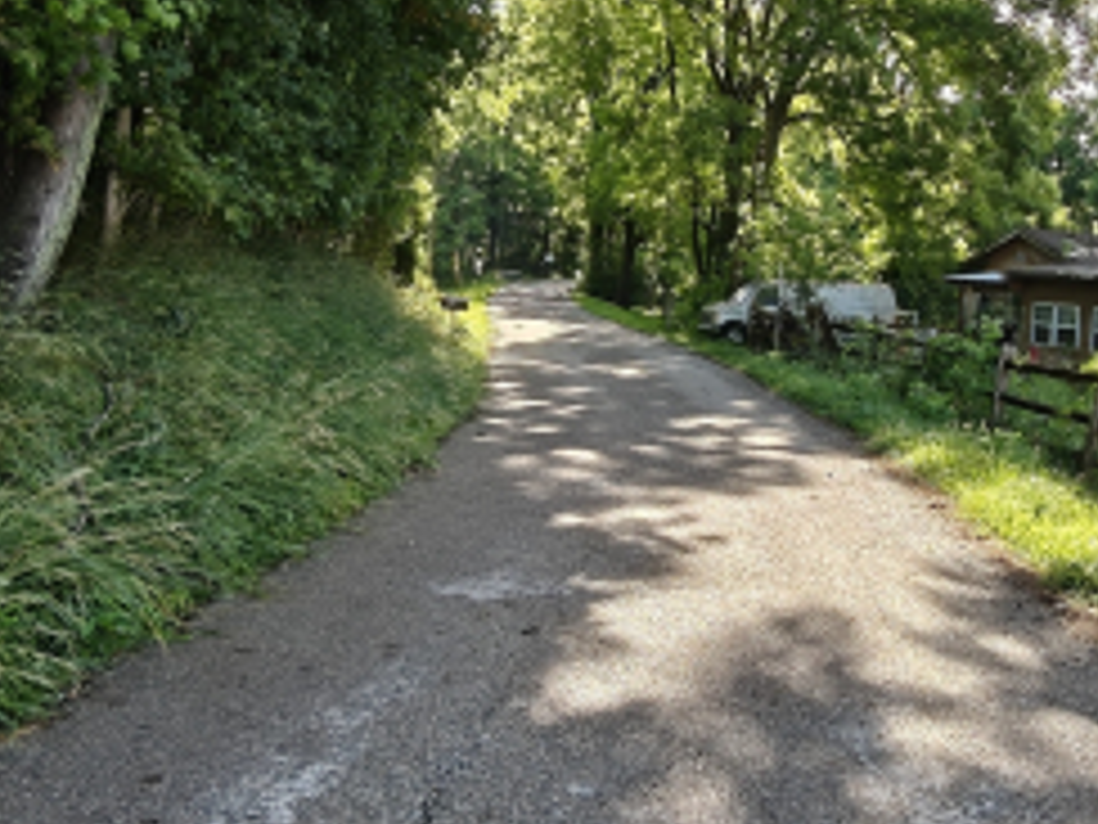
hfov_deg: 45.2
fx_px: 1300
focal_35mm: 41
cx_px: 718
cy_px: 356
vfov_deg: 35.1
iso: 200
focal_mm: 2.3
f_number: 2
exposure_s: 1/146
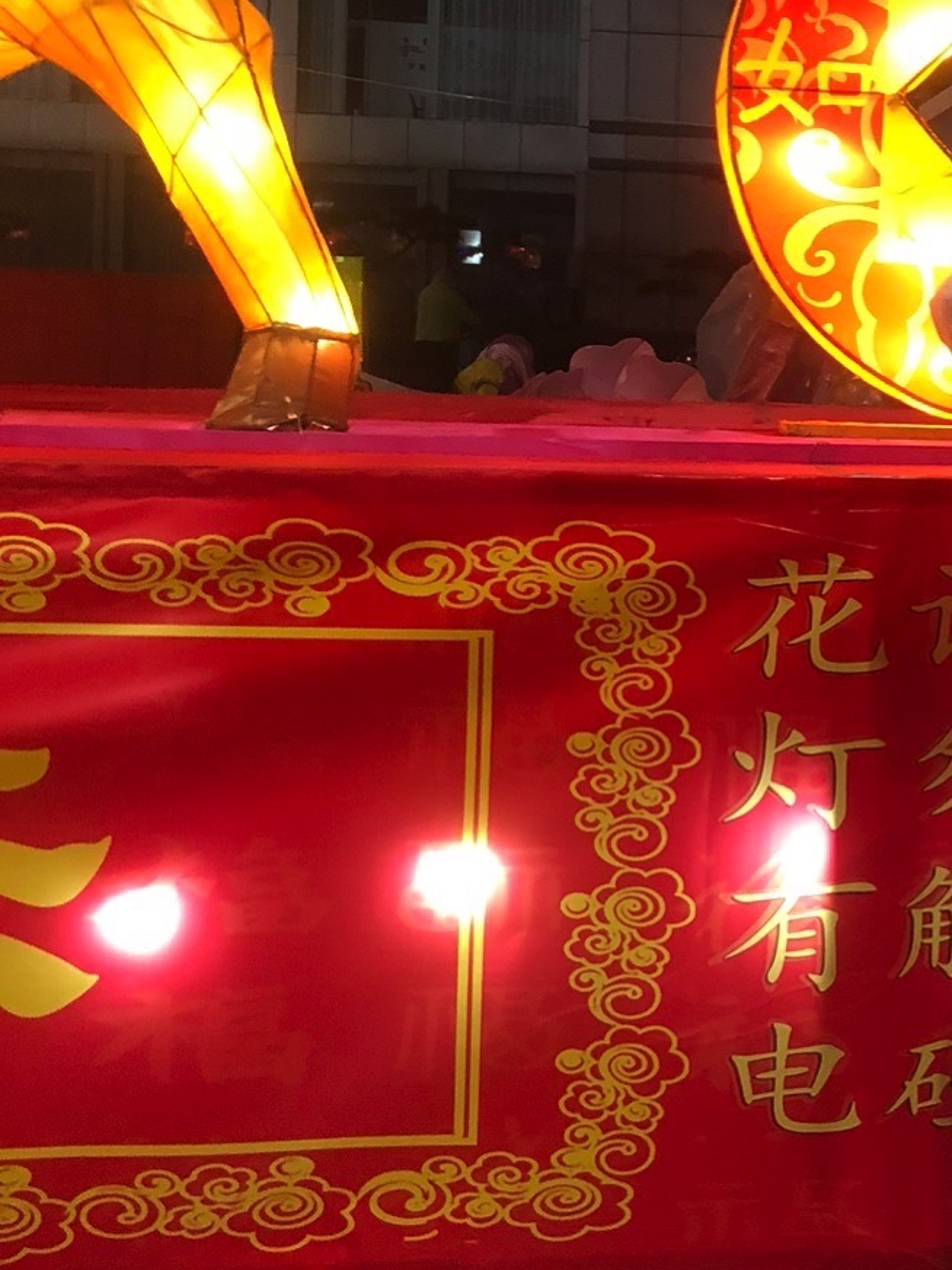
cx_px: 476
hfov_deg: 49.7
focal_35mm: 28
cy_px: 635
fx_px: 1027
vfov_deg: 63.4
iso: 100
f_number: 1.8
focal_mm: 4
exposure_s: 1/17
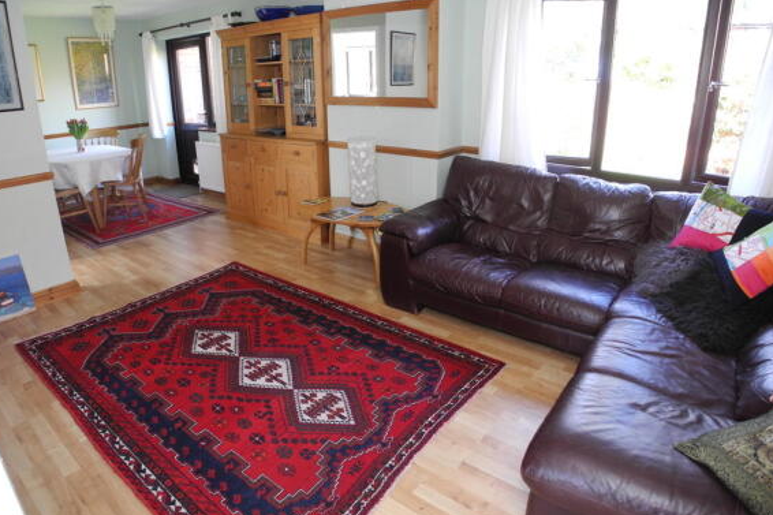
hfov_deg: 61.9
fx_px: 644
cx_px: 378
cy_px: 230
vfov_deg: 43.5
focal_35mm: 30
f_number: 2.8
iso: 200
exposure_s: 1/30
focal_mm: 6
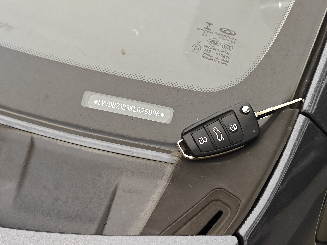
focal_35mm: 46
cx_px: 164
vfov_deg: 31.5
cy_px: 122
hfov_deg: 41.2
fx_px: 435
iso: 400
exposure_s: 1/100
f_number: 1.9
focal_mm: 8.7
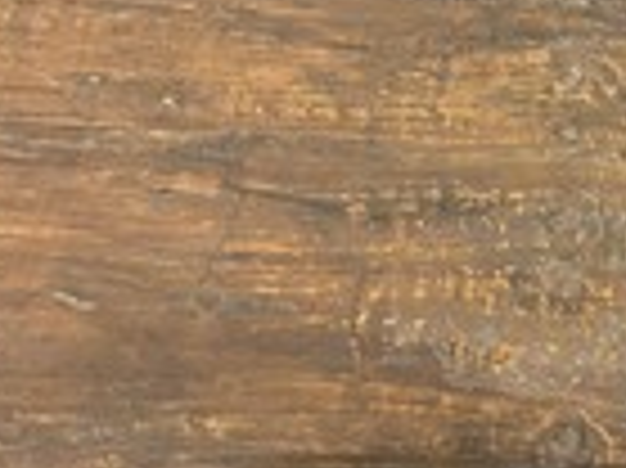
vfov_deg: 19.5
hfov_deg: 24.3
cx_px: 689
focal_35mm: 75
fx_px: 1355
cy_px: 315
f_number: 1.6
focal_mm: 5.1
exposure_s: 1/33
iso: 400
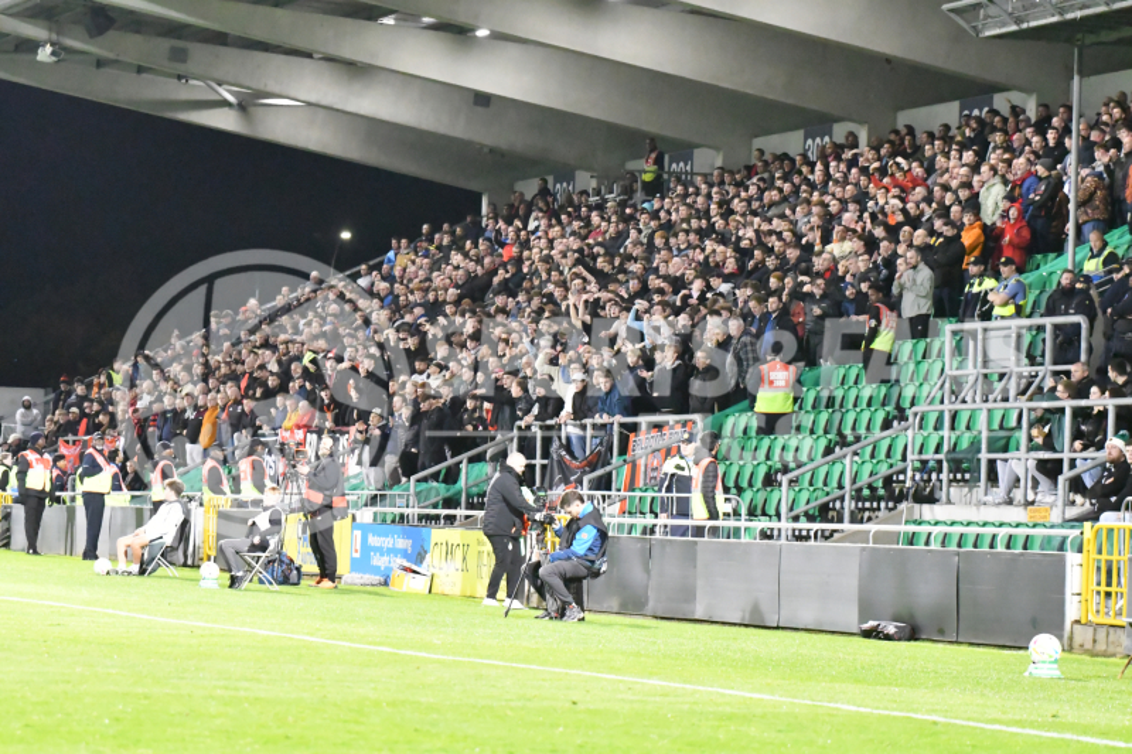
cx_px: 566
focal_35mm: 168
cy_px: 377
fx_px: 5281
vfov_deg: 8.2
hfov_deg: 12.2
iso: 20000
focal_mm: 112
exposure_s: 1/1000
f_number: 4
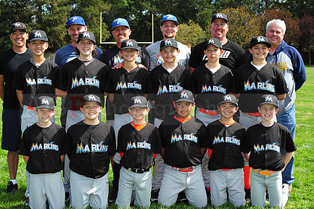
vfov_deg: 20.3
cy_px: 103
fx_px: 584
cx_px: 141
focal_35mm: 67
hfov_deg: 30.1
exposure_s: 1/500
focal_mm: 50
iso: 250
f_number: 6.3
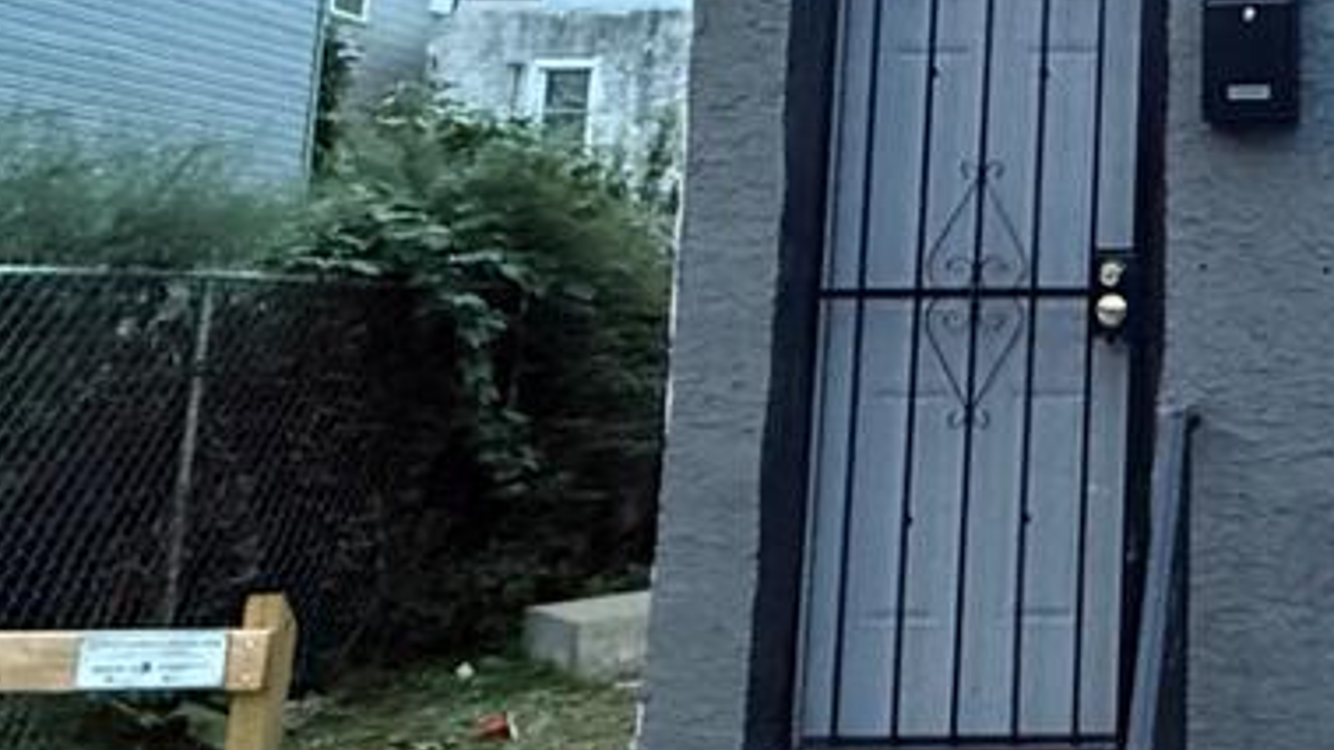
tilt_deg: +12.5
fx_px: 2051
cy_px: -60
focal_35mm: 58
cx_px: 1577
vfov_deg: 19.9
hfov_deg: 30.8
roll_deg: +1.3
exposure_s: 1/60
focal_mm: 2.22
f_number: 2.2
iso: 800
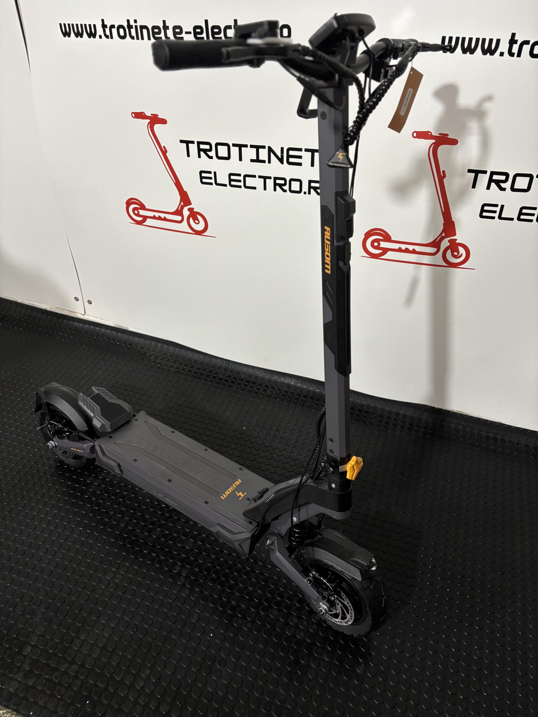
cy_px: 358
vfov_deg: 67.3
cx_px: 269
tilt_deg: -38.7
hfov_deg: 53.1
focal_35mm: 26
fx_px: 539
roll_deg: -3.6
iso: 400
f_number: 1.6
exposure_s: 1/50
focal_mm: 5.96
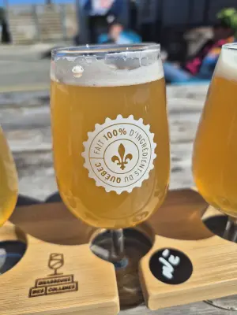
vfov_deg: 73.9
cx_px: 118
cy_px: 158
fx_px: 210
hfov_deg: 58.9
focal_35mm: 23
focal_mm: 5.4
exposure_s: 1/2288
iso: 25
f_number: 1.8
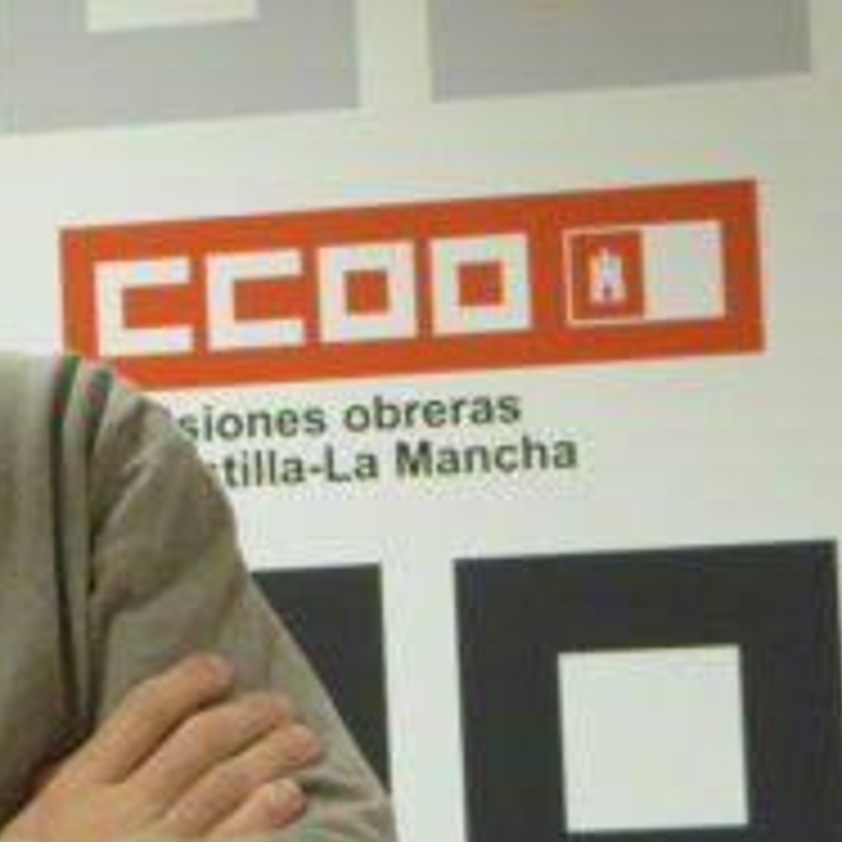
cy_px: 504
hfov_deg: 12.6
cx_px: 324
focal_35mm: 139
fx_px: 3825
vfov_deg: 12.6
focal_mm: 8.7
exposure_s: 1/60
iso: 250
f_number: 3.2
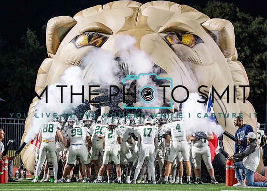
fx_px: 2400
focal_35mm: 317
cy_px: 133
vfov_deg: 4.5
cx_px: 133
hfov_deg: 6.4
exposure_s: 1/1000
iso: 3200
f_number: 2.8
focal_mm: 200
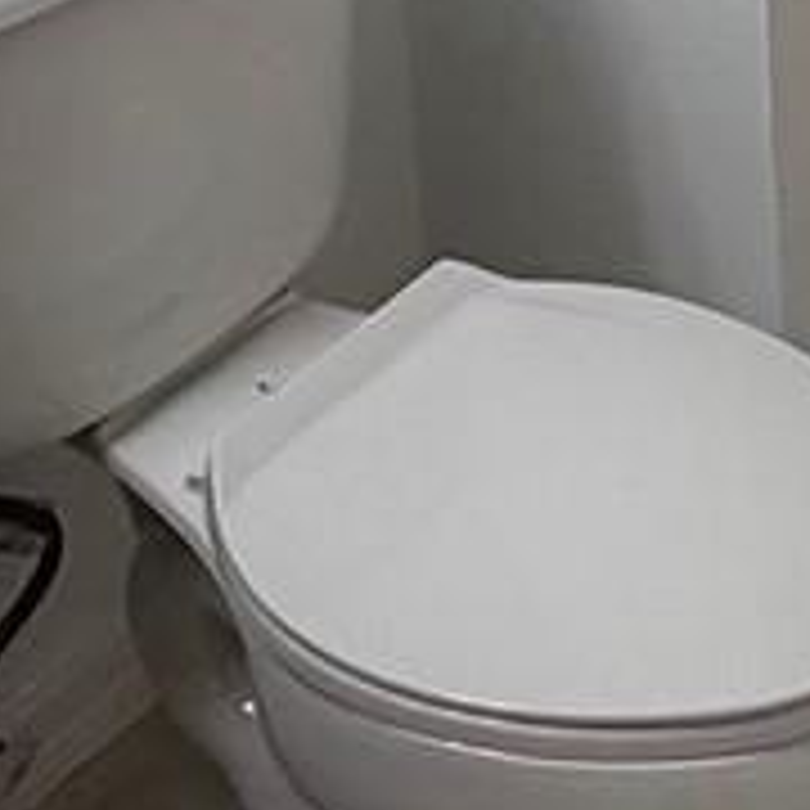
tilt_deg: -10.6
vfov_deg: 13.1
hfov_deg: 15.0
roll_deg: +1.5
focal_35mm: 110
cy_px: -932
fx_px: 2912
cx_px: 1116
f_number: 2.2
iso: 200
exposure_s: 1/120
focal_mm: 2.22
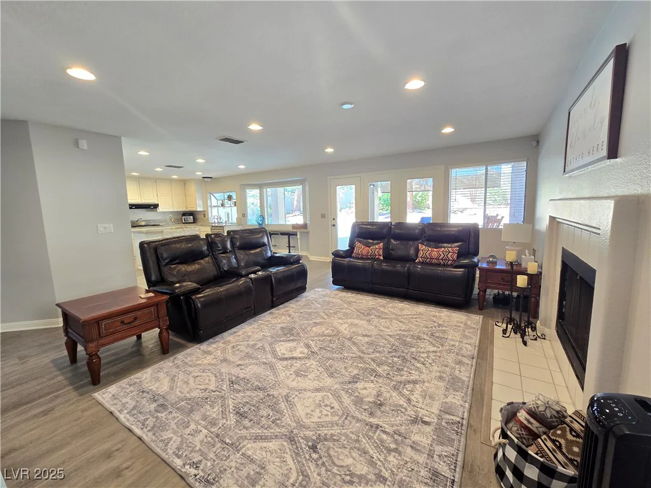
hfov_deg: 106.2
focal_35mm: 13
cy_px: 244
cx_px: 326
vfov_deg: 89.9
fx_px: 244
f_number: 2.2
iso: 200
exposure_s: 1/60
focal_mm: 2.2
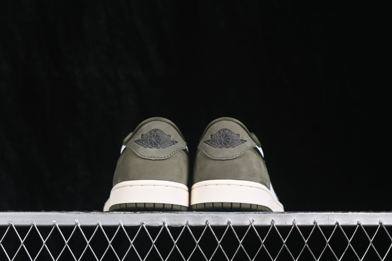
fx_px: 817
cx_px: 196
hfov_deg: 27.0
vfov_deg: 18.2
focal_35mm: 75
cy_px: 130
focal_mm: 50
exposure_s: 1/60
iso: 160
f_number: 7.1
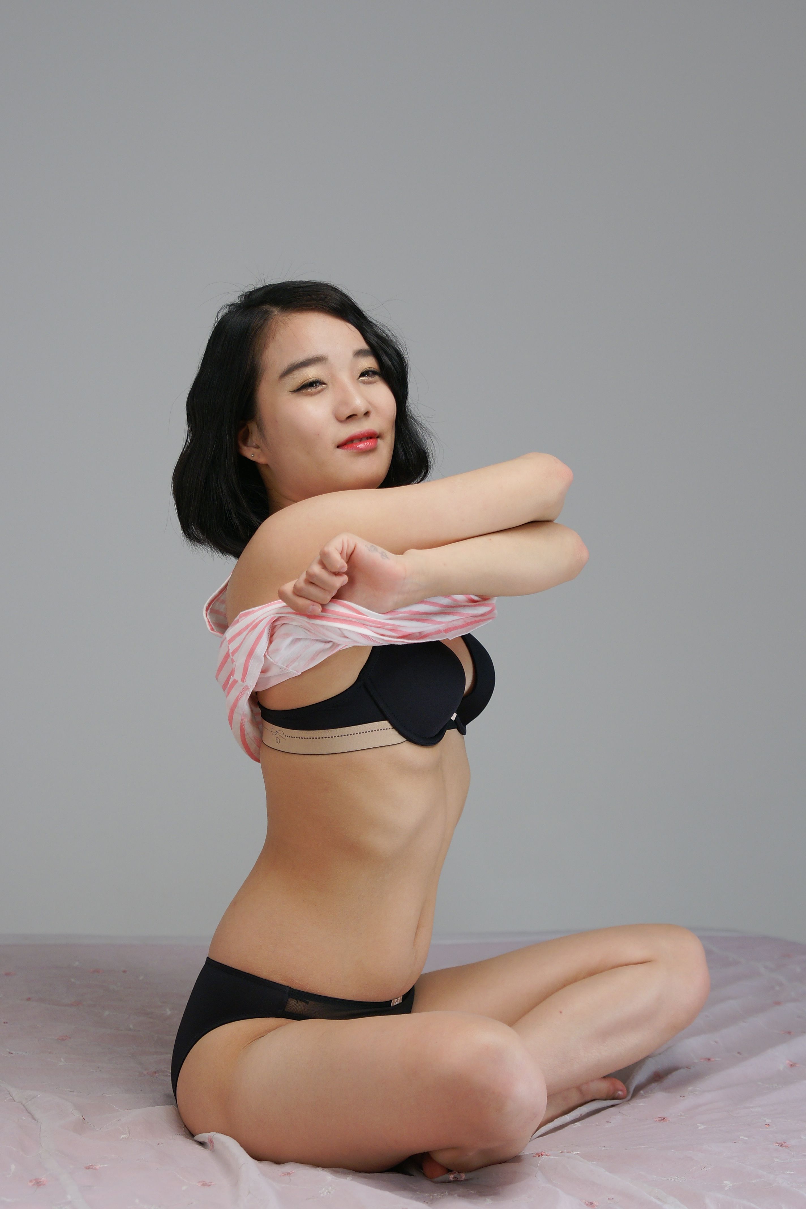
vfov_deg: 29.9
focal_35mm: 68
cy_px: 604
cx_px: 403
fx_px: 2267
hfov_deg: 20.2
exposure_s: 1/125
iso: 200
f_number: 3.2
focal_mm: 45
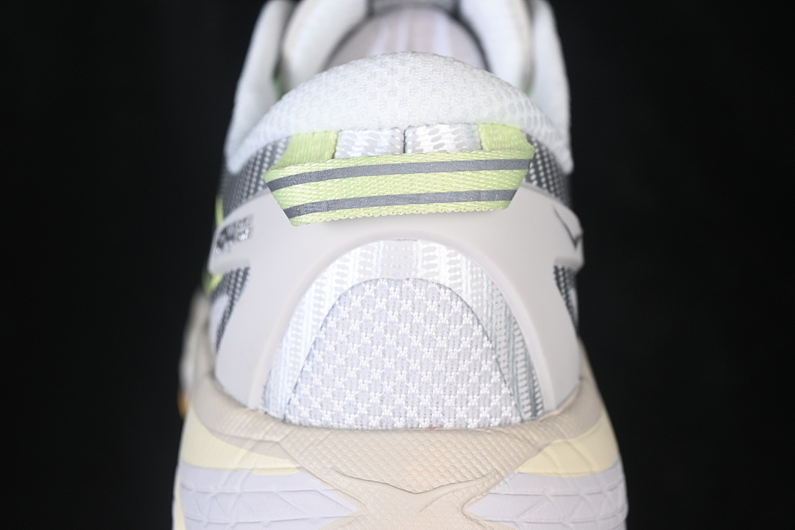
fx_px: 1656
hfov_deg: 27.0
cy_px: 265
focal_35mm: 75
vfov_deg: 18.2
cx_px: 398
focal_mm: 50
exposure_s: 1/80
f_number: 7.1
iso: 160
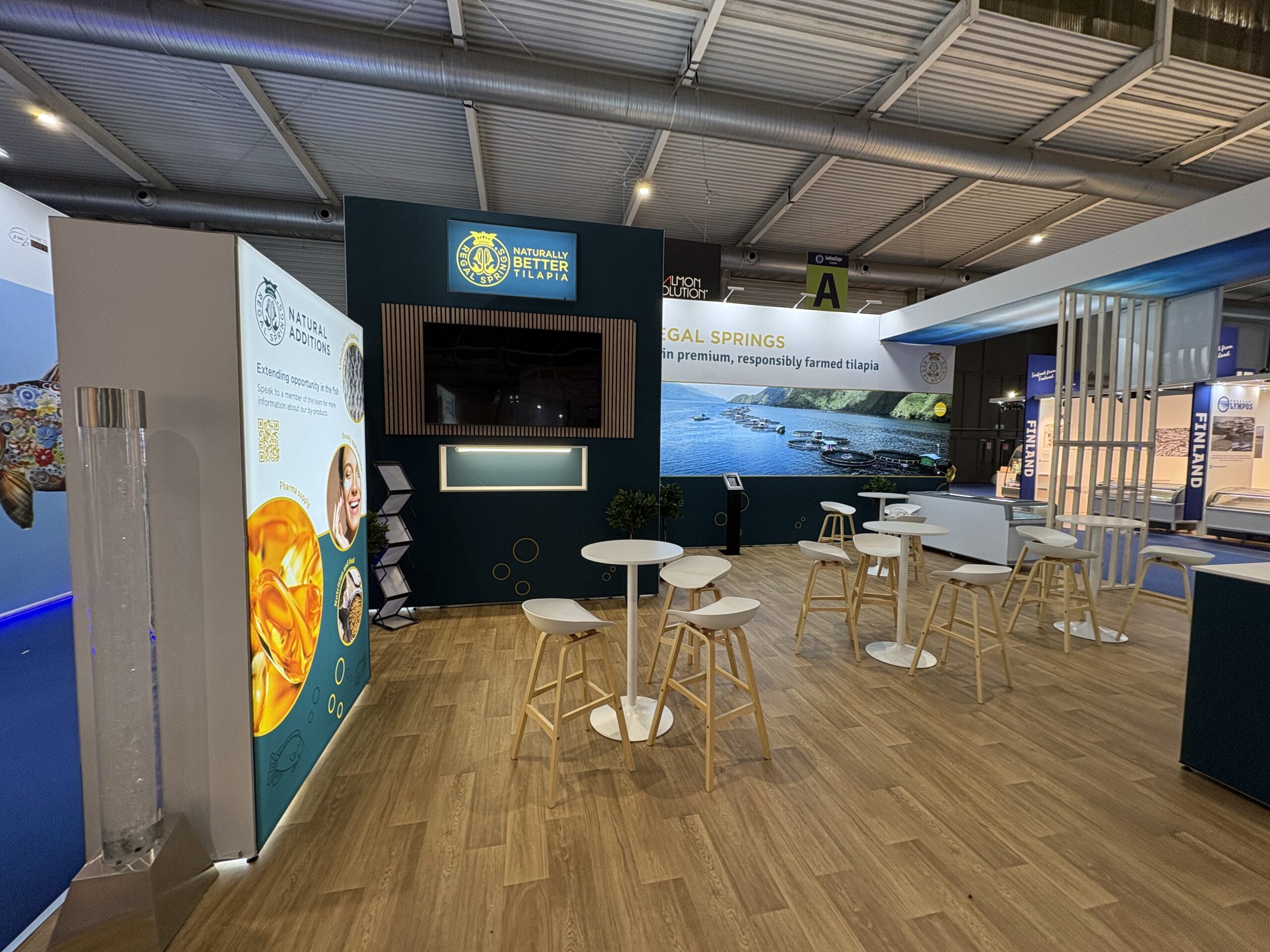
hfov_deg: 102.1
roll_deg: +0.2
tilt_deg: -3.6
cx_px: 635
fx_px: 514
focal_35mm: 14
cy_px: 476
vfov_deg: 85.7
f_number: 2.2
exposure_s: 1/50
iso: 125
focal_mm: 2.22
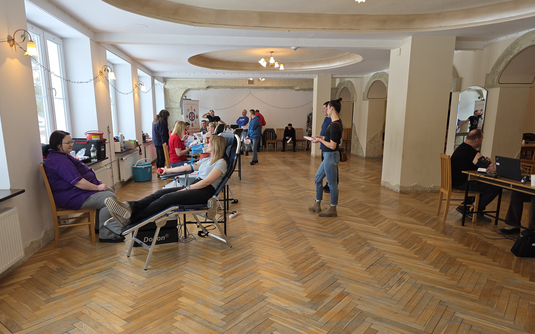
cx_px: 266
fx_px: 365
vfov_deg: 49.1
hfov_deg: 72.5
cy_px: 189
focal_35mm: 25
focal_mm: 6.3
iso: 80
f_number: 1.7
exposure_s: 1/100
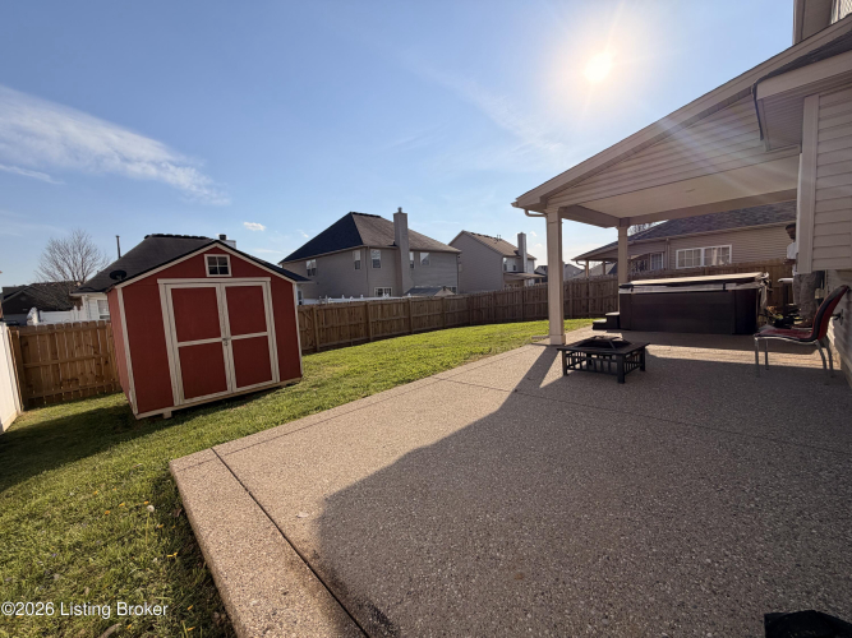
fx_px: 345
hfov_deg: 102.1
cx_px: 426
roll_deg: +3.7
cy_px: 319
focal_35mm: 14
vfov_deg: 85.7
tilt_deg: -5.2
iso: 25
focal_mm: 2.22
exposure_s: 1/1285
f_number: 2.2
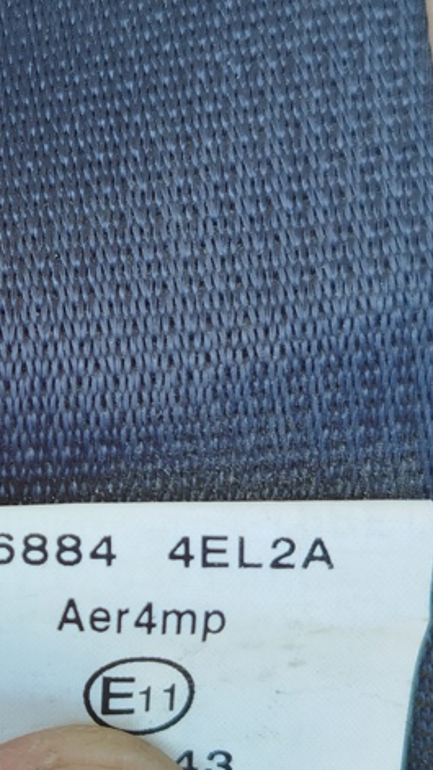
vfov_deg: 29.7
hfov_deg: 16.4
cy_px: 389
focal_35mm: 71
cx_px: -60
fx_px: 1449
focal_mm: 5.31
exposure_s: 1/100
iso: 80
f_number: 1.7
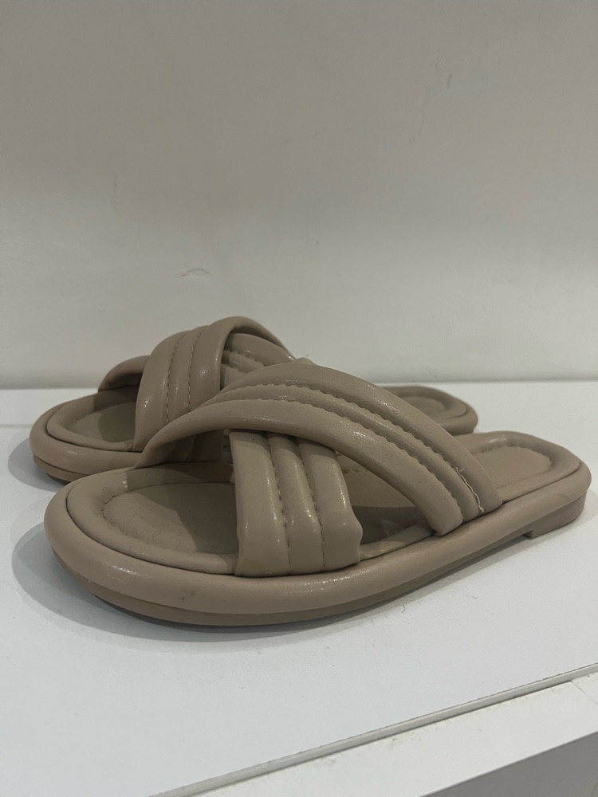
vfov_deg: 67.3
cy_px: 398
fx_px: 599
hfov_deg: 53.1
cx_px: 299
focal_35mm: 26
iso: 320
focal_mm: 5.7
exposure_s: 1/50
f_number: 1.5
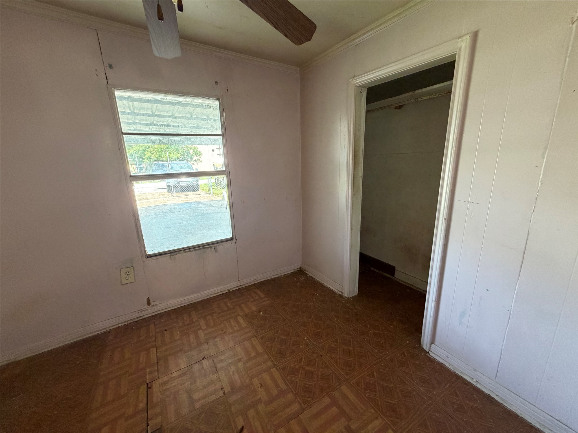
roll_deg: +1.7
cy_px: 216
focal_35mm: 14
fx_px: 234
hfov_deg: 102.1
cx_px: 289
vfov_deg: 85.7
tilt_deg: -12.8
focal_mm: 2.22
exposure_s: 1/63
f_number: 2.2
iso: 320
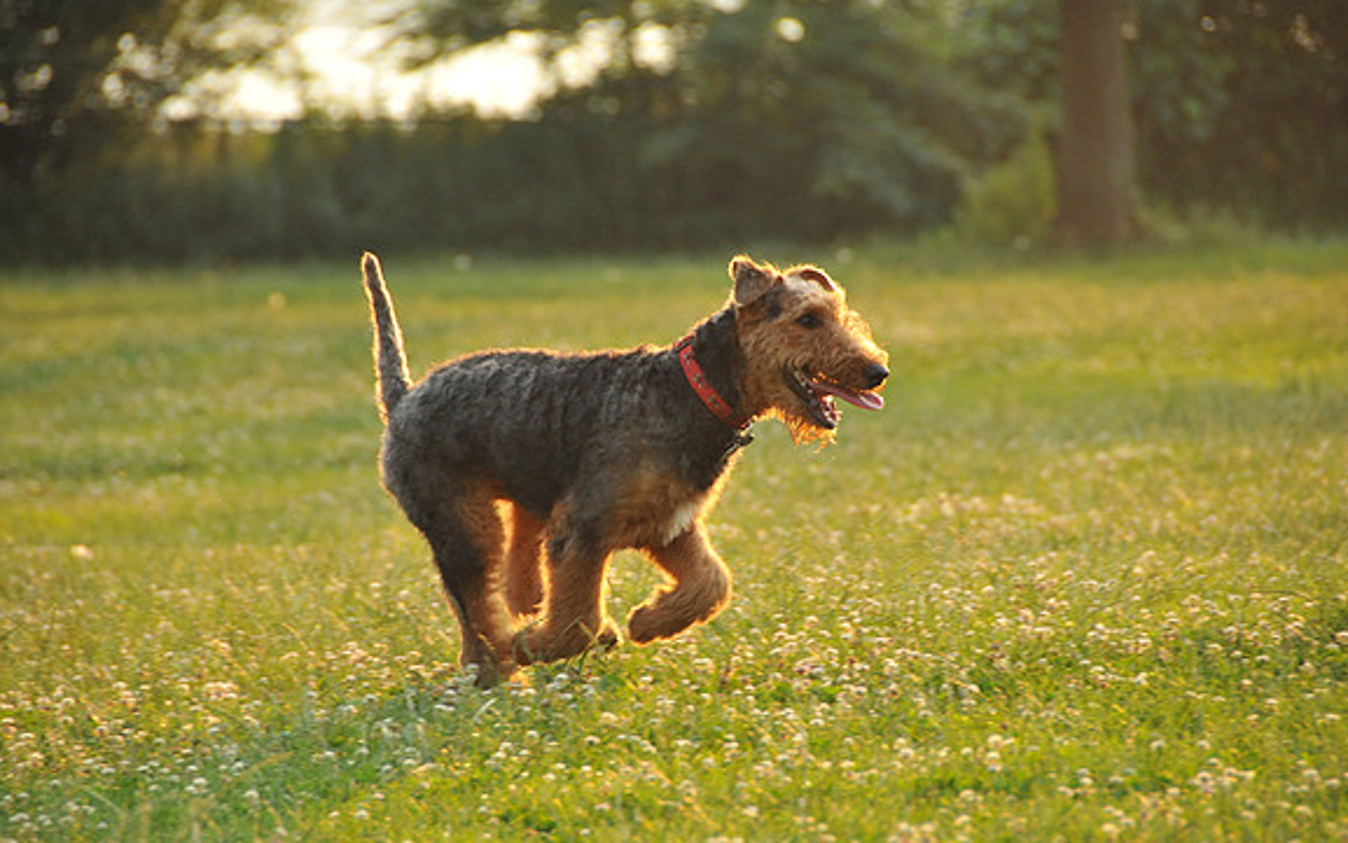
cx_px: 675
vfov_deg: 4.3
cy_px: 429
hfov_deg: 6.8
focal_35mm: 307
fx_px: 11282
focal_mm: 200
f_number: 5.6
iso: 900
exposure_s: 1/400
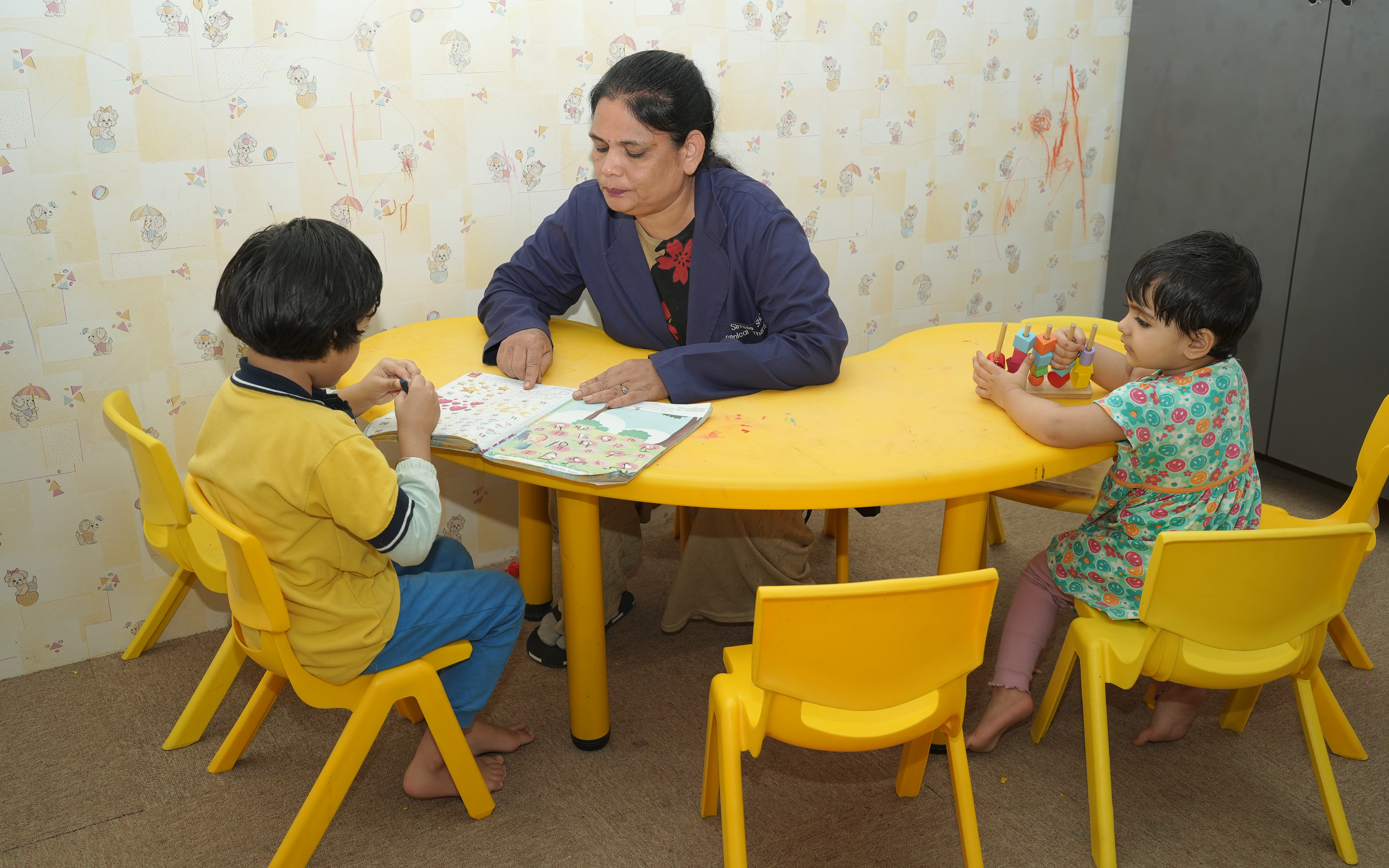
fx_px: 1363
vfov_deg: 35.3
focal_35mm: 36
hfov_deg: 54.0
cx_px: 699
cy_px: 422
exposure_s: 1/100
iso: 400
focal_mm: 35
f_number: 5
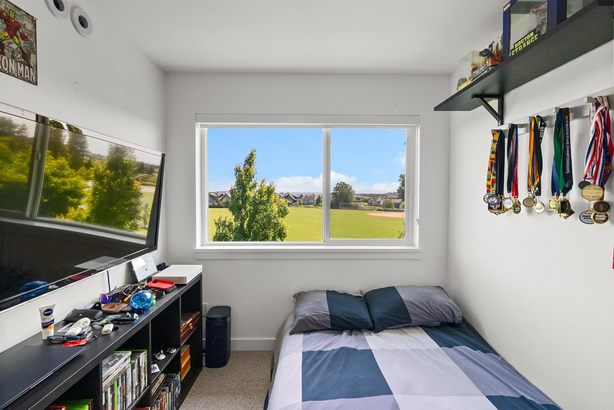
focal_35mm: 16
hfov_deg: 96.7
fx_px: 273
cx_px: 307
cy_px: 205
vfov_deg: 73.8
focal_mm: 16
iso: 5000
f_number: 10
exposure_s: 1/125
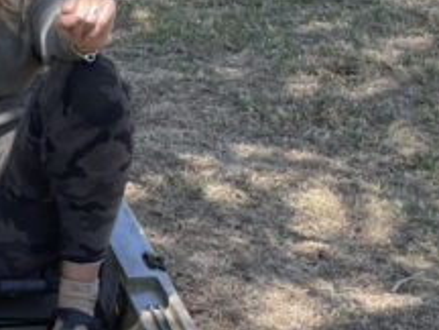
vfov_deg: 11.6
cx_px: -343
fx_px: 1560
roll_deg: +1.6
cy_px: 479
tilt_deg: -33.0
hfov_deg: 14.2
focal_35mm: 123
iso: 32
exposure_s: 1/888
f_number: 1.6
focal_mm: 4.2
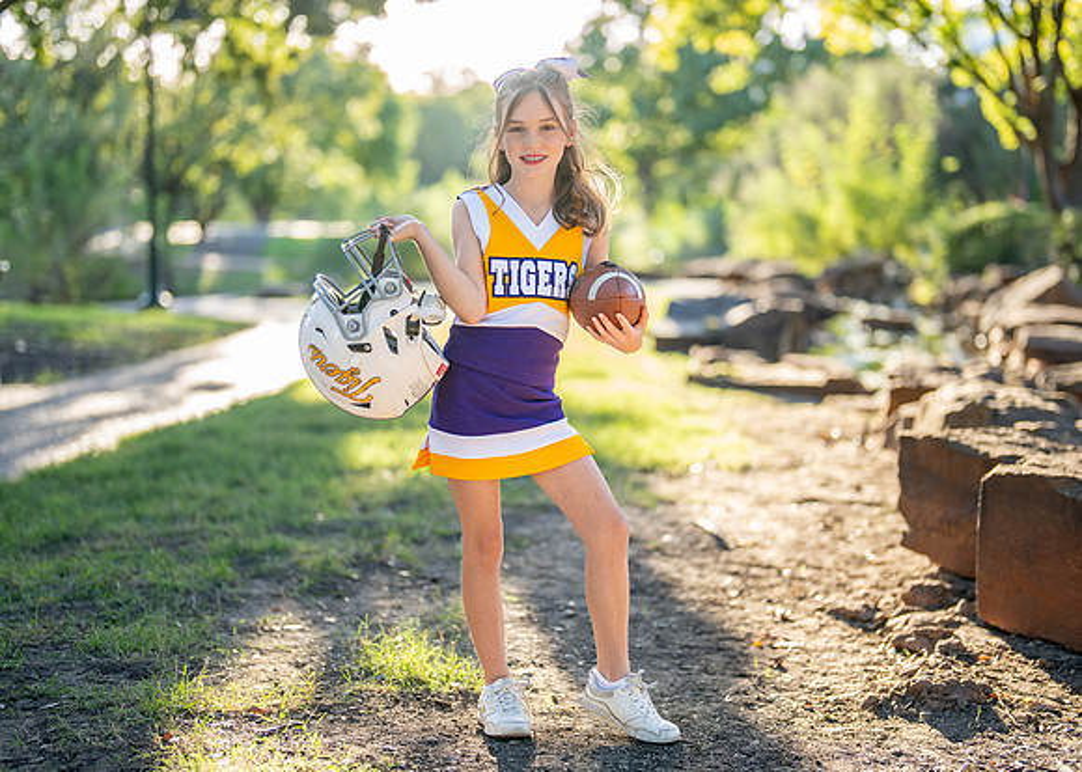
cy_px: 371
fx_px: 1803
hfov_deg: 33.4
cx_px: 558
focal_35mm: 59
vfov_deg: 24.2
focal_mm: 50
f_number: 1.2
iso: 250
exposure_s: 1/1250
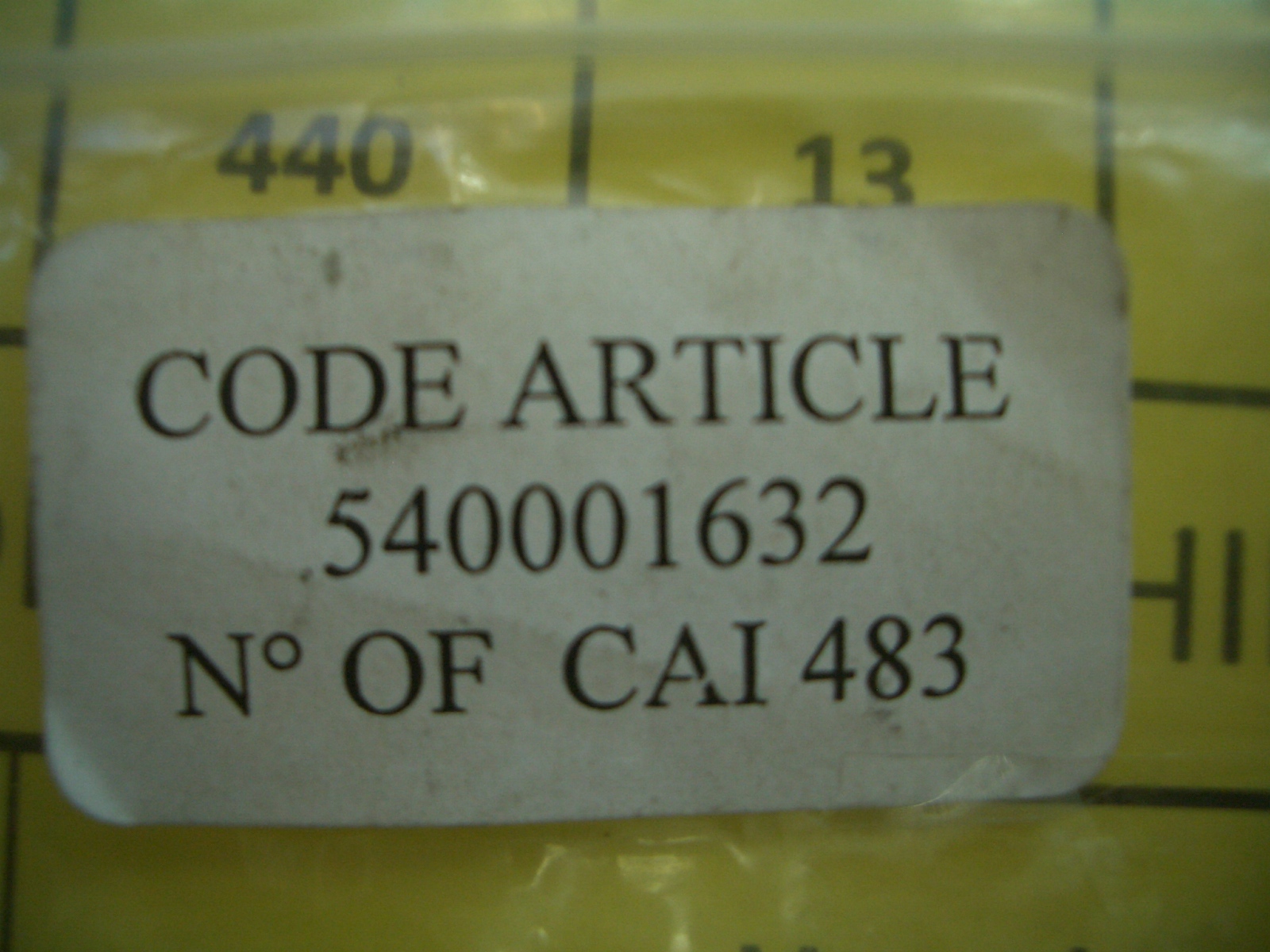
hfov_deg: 52.6
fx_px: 1284
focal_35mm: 35
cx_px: 635
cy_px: 476
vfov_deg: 40.7
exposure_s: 1/80
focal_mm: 5.8
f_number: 2.6
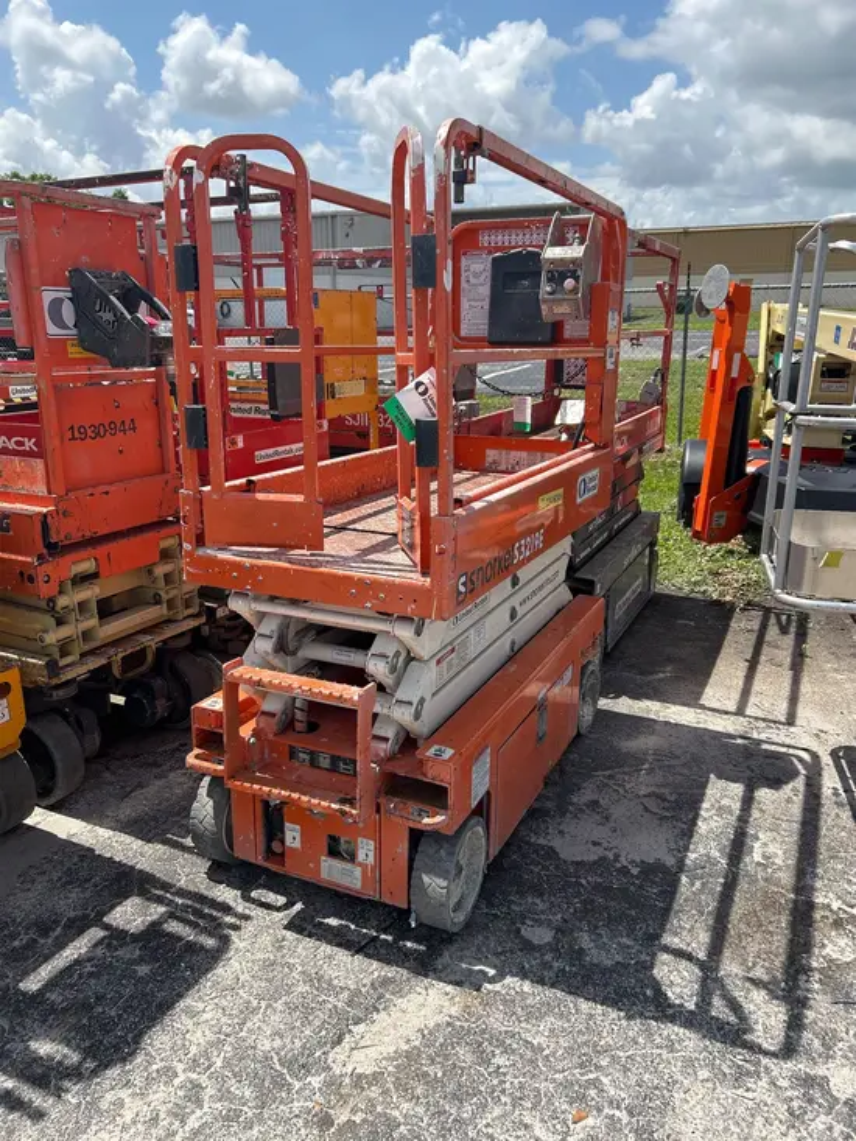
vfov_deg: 67.3
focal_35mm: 26
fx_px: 857
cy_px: 570
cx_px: 428
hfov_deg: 53.1
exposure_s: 1/3257
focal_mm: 5.7
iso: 50
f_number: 1.5
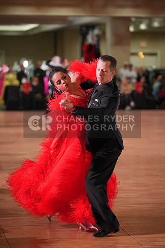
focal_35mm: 125
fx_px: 859
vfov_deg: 16.4
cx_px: 82
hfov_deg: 11.0
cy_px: 124
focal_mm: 125
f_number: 2.8
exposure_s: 1/500
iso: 1600
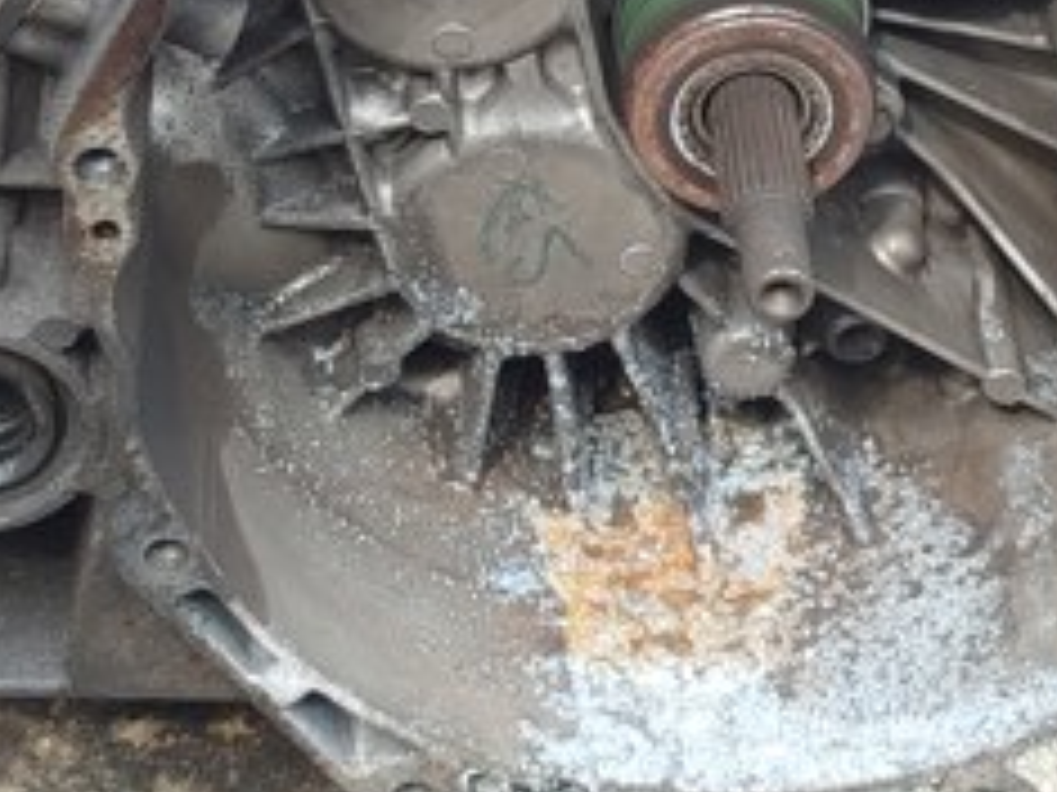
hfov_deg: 15.1
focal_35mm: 131
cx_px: 549
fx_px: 3998
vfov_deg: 11.2
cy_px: -32
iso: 50
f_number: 1.7
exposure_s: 1/118
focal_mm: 5.31
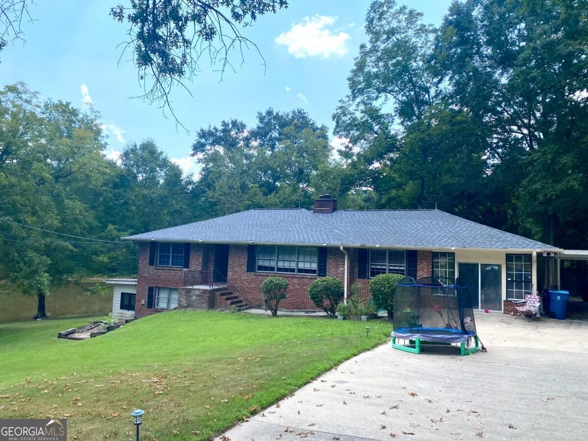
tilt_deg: +0.3
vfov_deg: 53.1
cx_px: 294
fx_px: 442
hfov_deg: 67.3
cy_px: 220
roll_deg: -1.0
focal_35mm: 26
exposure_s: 1/1754
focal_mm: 4.25
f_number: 1.8
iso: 32
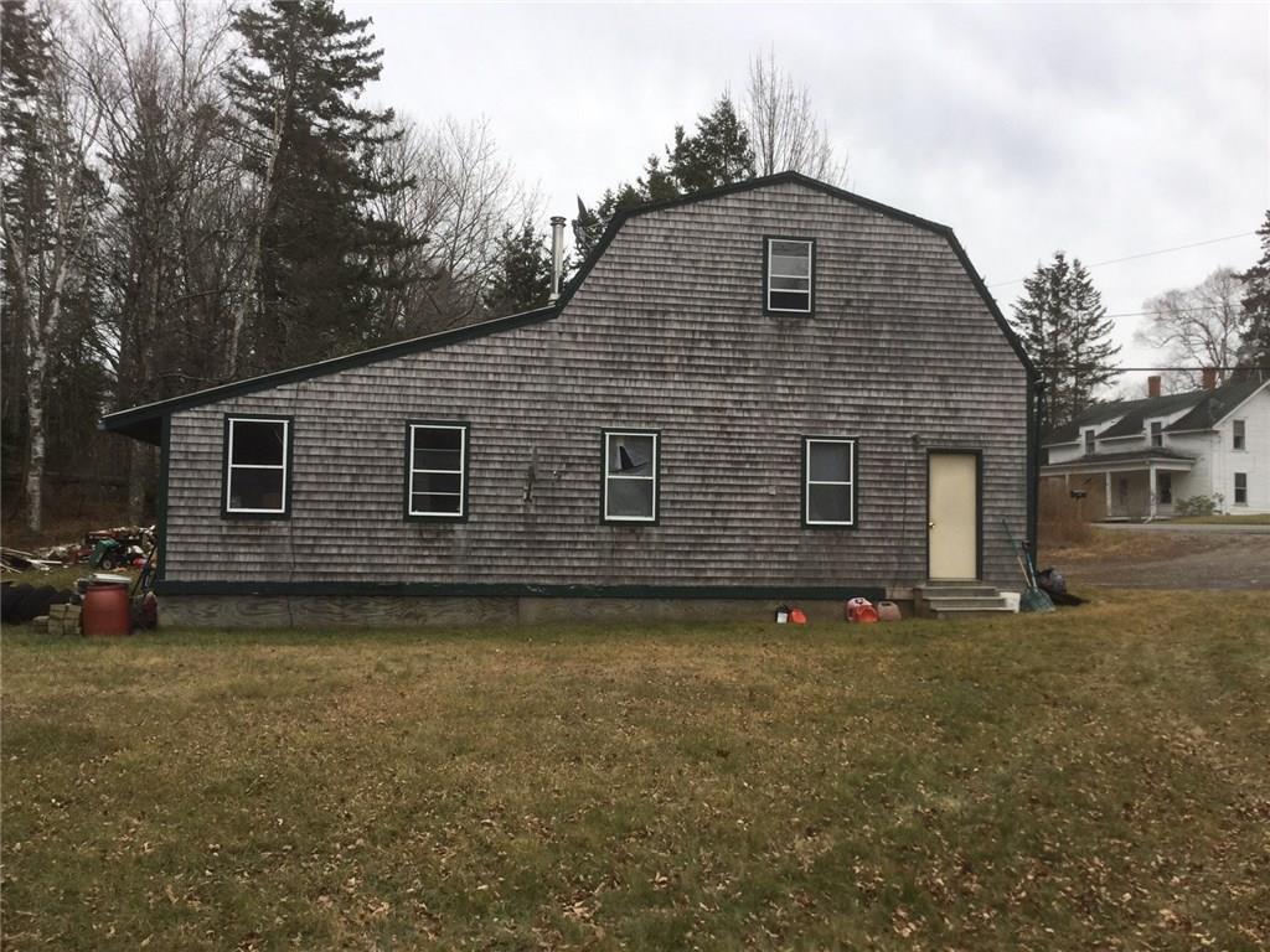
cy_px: 476
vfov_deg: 45.4
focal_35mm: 31
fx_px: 1137
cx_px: 635
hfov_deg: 58.4
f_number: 2.4
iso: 25
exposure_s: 1/183
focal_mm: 3.3
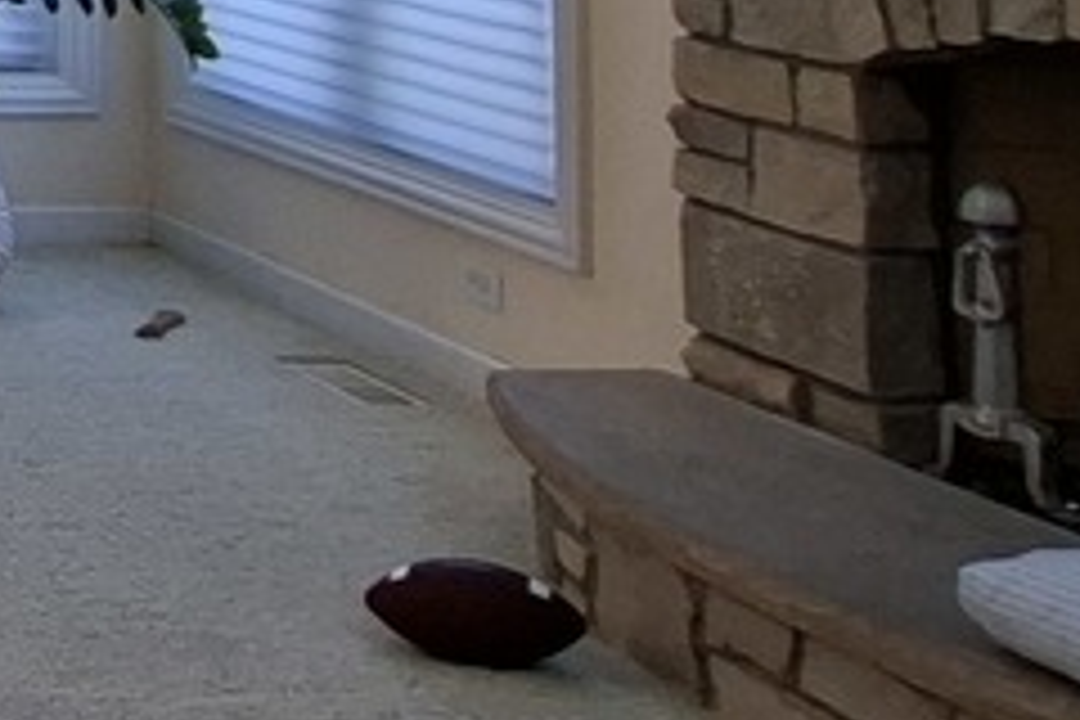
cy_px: -351
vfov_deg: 15.6
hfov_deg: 15.5
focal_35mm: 81
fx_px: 2430
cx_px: -1418
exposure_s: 1/40
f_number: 2.2
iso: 40
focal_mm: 1.74
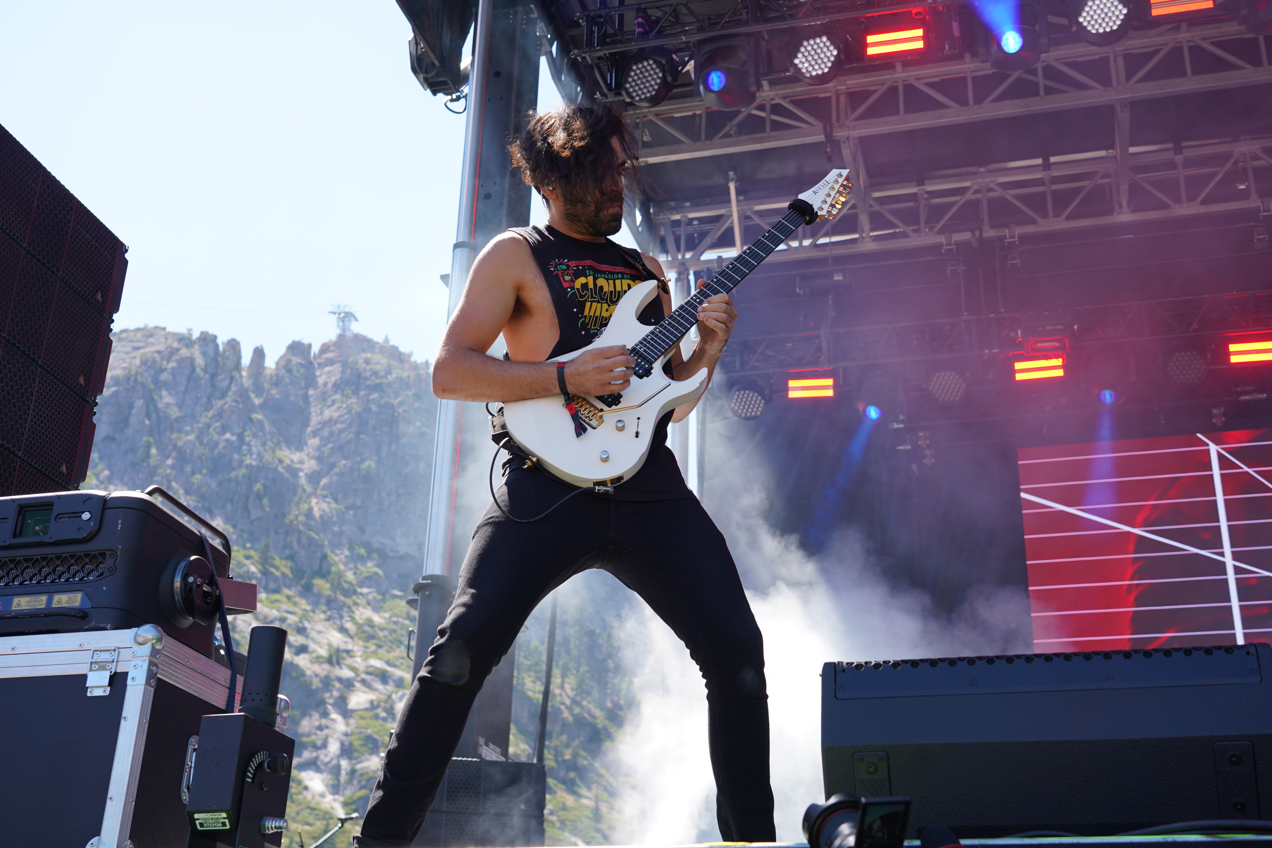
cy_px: 424
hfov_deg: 47.4
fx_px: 1449
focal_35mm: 41
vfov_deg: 32.6
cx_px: 636
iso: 100
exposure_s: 1/125
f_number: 5.6
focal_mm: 41
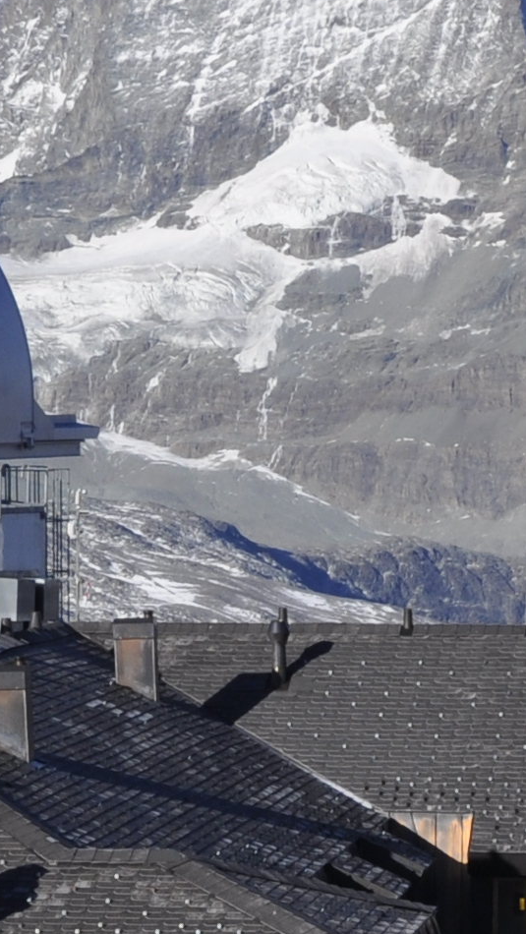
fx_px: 5087
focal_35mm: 205
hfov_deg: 5.8
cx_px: 916
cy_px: 945
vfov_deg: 10.4
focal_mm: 29
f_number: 10
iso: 200
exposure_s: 1/400
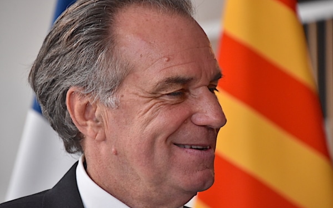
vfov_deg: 4.9
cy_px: 102
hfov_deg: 7.8
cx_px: 166
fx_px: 2437
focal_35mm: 269
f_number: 6
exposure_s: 1/250
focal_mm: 175
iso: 1600
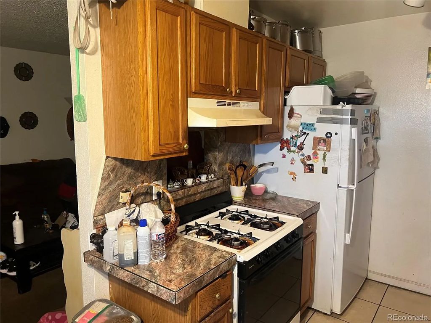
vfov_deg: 53.1
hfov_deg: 67.3
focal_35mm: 26
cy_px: 162
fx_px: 324
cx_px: 216
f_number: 1.5
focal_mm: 5.7
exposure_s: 1/60
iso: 320
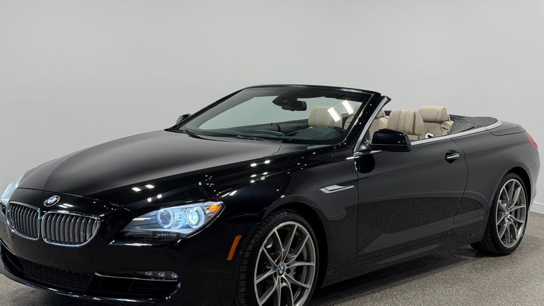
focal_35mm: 61
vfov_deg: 19.7
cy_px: 154
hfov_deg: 34.3
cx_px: 261
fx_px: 880
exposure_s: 1/292
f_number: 1.78
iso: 64
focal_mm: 6.76
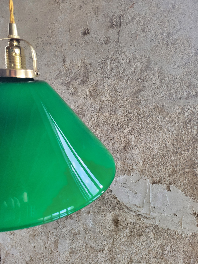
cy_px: 132
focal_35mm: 26
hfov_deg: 53.1
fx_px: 198
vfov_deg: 67.3
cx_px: 99
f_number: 1.8
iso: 250
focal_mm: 5.4
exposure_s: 1/100
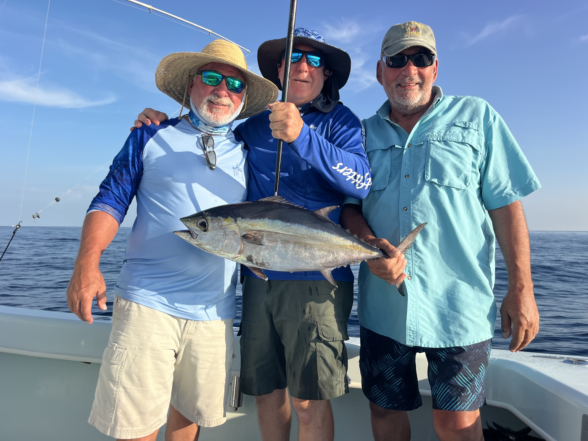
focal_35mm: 26
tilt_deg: -0.2
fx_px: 442
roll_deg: -1.0
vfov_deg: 53.1
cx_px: 294
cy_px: 220
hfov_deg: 67.3
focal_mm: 5.1
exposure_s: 1/2358
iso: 50
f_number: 1.6
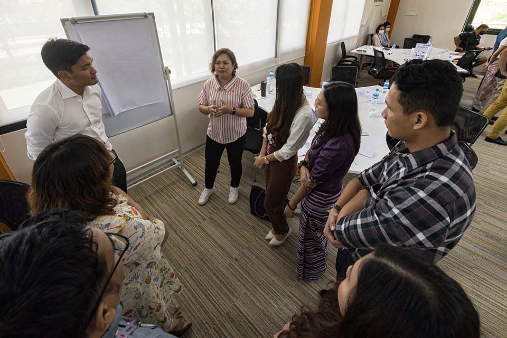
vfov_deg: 81.2
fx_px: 197
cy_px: 169
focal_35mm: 14
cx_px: 254
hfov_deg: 104.3
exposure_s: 1/250
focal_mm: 14
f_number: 9
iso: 3600
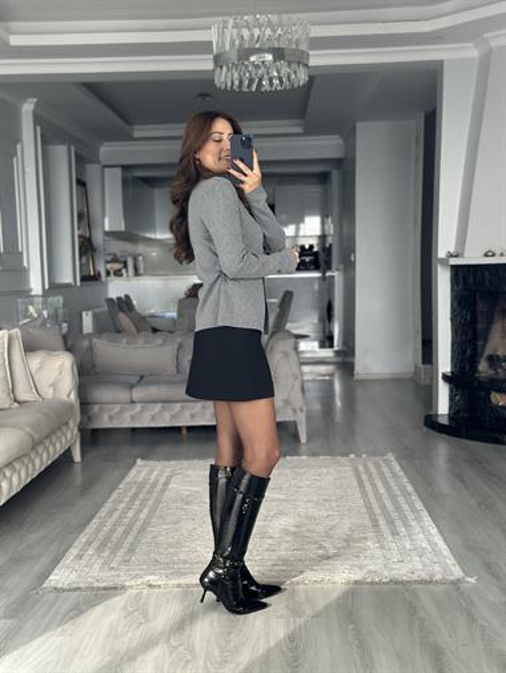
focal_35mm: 48
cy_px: 336
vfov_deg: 39.6
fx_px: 935
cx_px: 253
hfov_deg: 30.3
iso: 80
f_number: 1.78
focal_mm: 6.86
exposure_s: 1/131
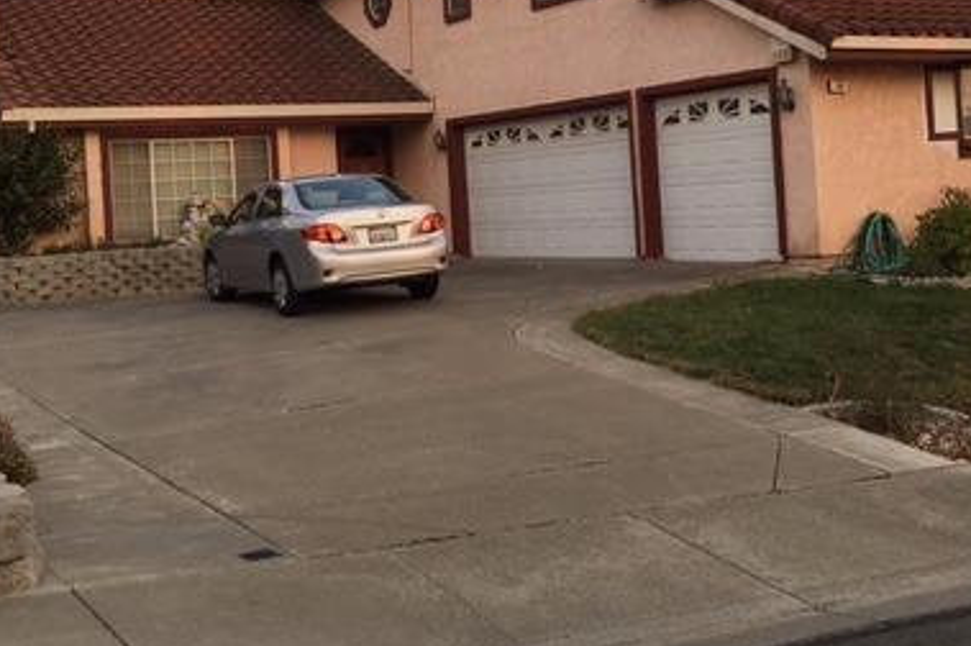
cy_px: 167
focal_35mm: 51
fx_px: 1374
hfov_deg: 38.7
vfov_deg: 26.1
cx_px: 587
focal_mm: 4.15
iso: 25
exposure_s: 1/120
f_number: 2.2
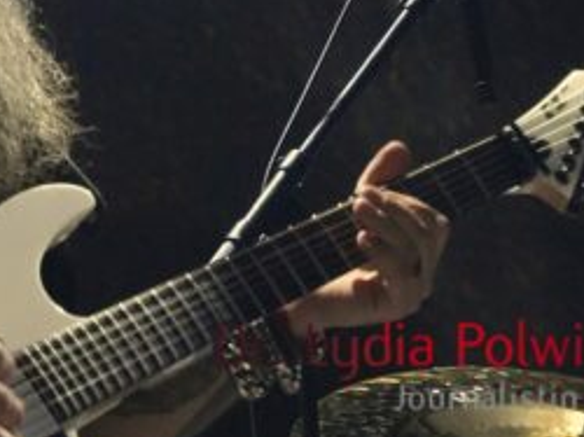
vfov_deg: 4.1
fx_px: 6135
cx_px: 63
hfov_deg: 5.4
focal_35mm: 364
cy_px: -51
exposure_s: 1/100
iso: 6400
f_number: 5
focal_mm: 82
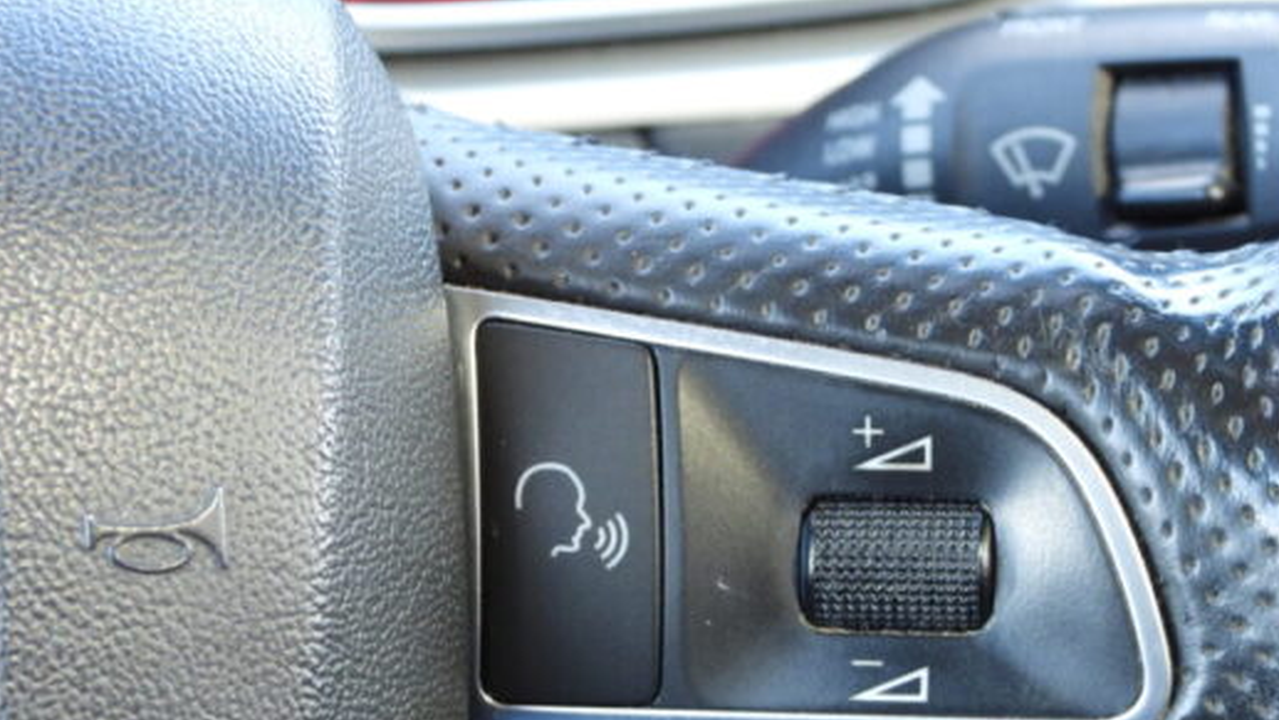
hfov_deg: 17.8
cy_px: 594
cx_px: 779
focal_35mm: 120
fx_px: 4070
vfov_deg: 10.1
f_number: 3.5
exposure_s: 1/40
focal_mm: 14.4
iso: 400
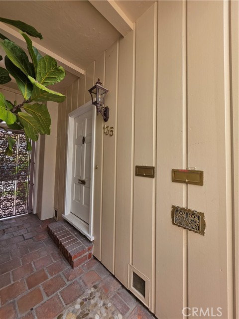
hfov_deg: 89.9
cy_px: 160
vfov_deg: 106.2
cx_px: 120
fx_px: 120
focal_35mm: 13
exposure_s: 1/120
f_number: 1.9
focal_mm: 2.2
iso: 25
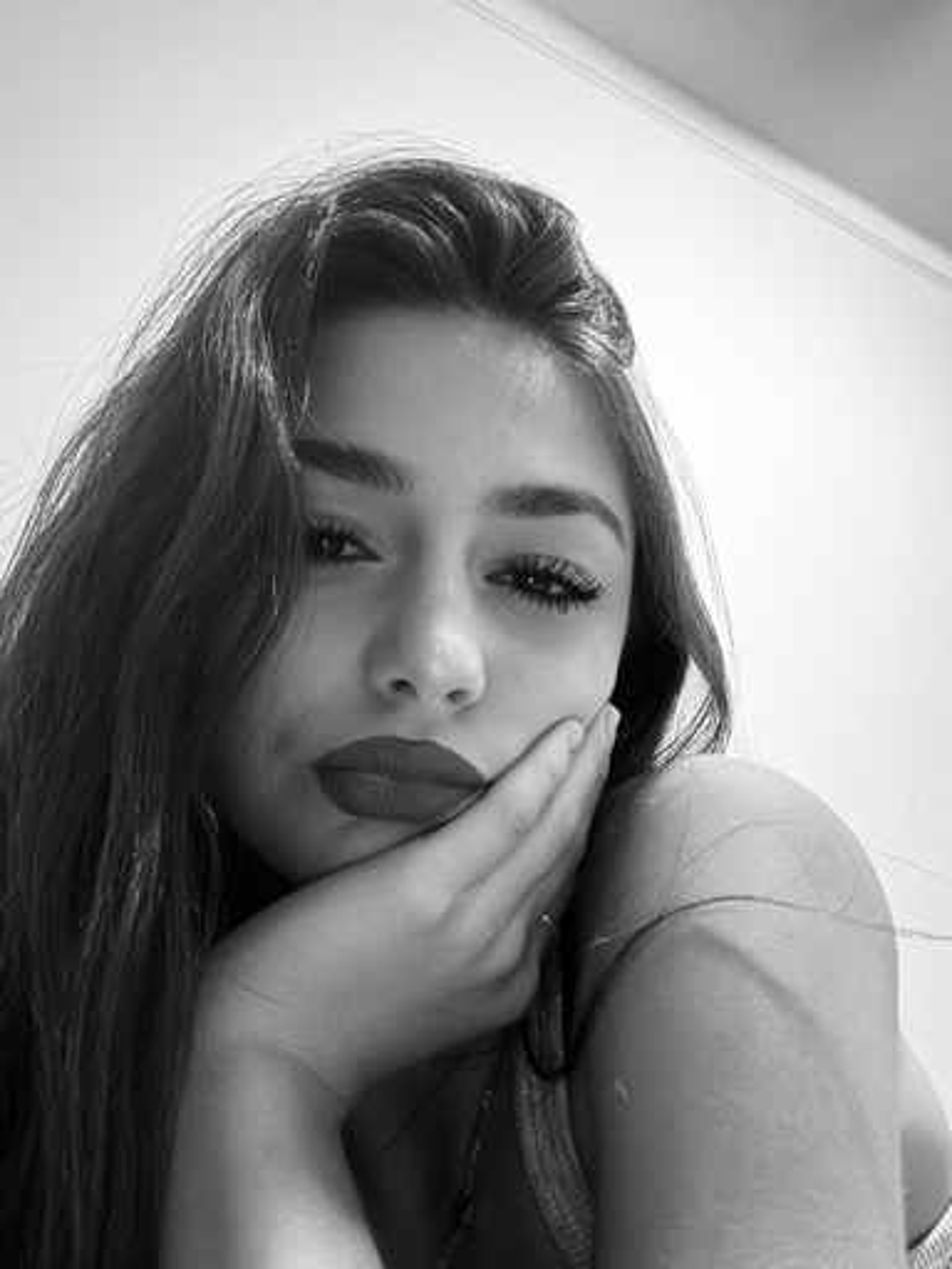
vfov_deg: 60.0
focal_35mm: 30
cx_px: 476
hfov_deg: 46.8
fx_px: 1100
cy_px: 634
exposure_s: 1/15
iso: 1250
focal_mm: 2.69
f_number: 1.9
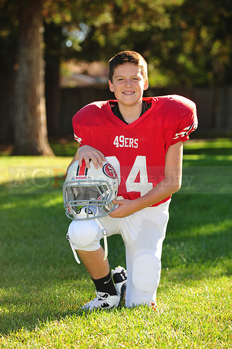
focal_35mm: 150
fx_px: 1452
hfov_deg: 9.1
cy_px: 174
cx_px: 116
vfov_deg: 13.7
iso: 200
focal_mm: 150
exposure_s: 1/320
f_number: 4.5
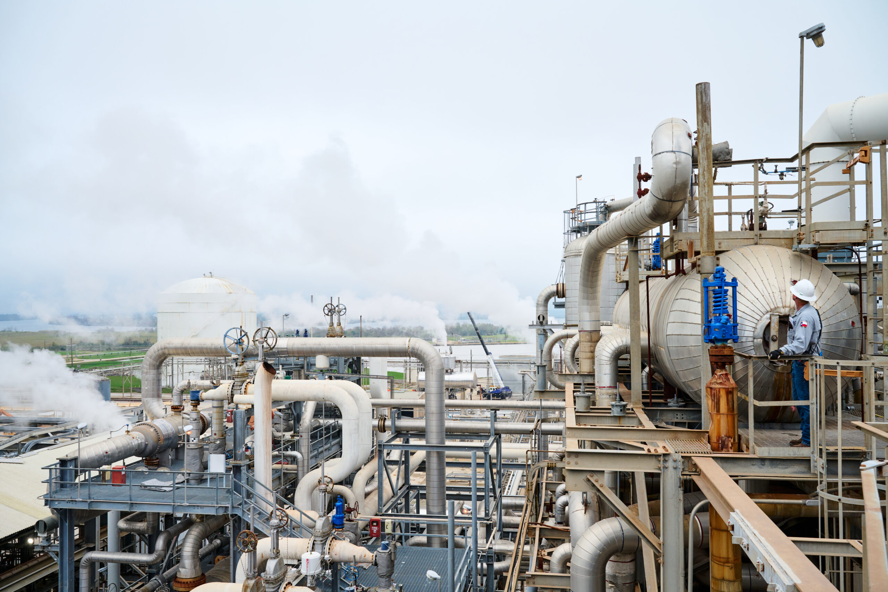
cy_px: 296
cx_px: 444
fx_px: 740
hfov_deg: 61.9
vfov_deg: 43.6
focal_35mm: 30
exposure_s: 1/320
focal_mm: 30
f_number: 8
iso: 400
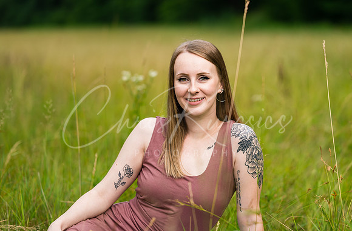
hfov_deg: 17.8
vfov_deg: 11.7
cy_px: 80
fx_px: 1125
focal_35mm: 116
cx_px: 213
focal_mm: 85
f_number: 1.8
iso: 50
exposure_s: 1/250
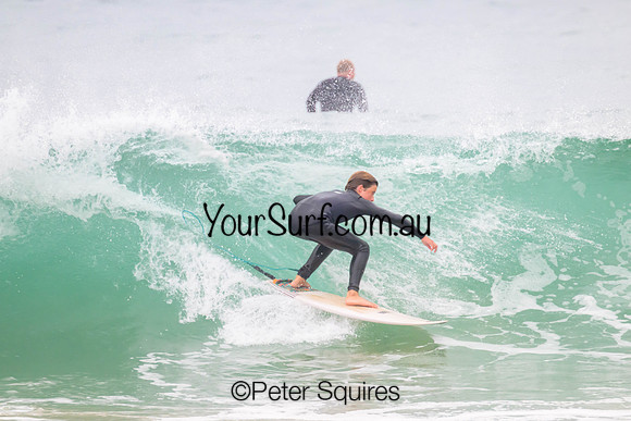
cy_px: 199
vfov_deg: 1.6
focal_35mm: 843
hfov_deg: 2.4
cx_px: 332
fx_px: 14771
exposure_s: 1/2000
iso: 2000
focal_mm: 800
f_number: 11
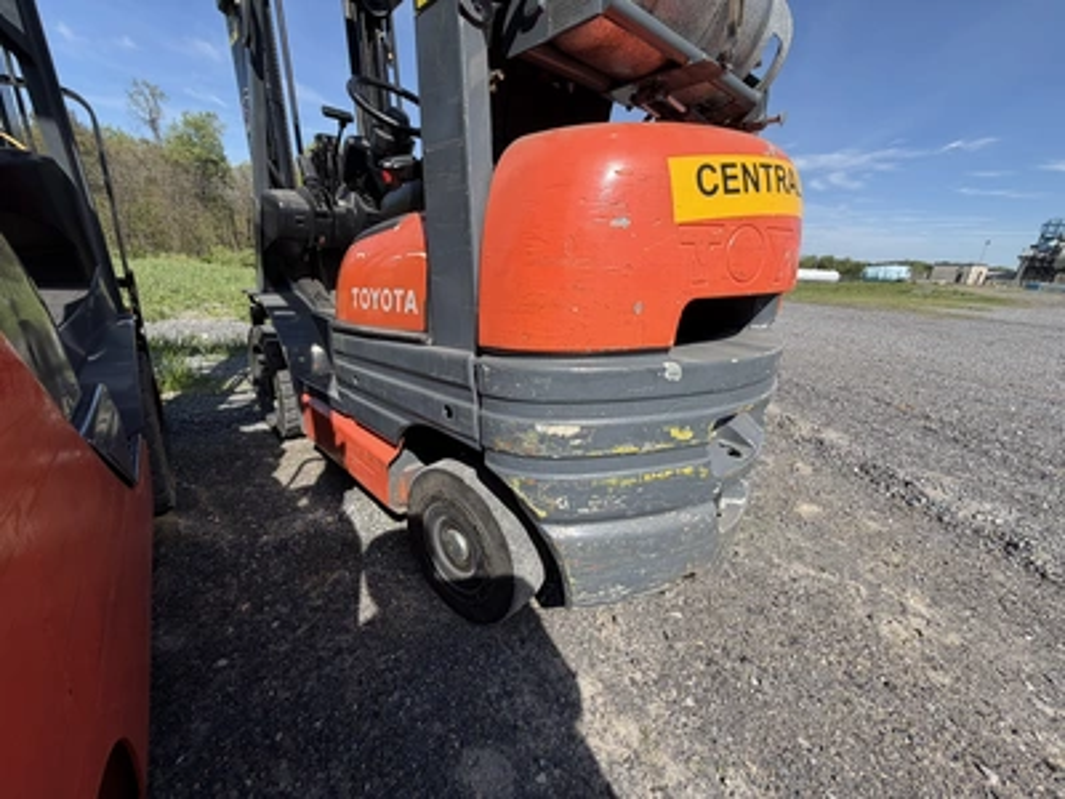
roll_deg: -3.4
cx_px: 532
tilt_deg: -20.3
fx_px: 431
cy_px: 400
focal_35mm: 14
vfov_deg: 85.7
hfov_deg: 102.1
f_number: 2.2
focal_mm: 2.22
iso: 25
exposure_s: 1/770
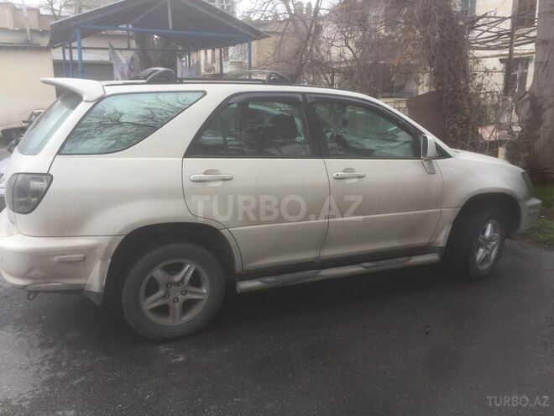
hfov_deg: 61.7
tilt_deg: -9.2
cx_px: 277
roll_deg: +1.0
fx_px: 464
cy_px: 208
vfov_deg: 48.2
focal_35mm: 29
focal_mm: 4.15
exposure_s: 1/791
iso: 32
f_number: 2.2
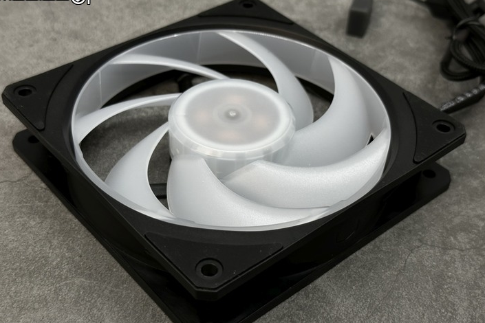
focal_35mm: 51
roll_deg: -3.8
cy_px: 170
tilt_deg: -43.2
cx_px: 239
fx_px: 687
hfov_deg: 38.9
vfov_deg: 26.5
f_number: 1.78
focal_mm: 6.86
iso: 64
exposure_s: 1/663
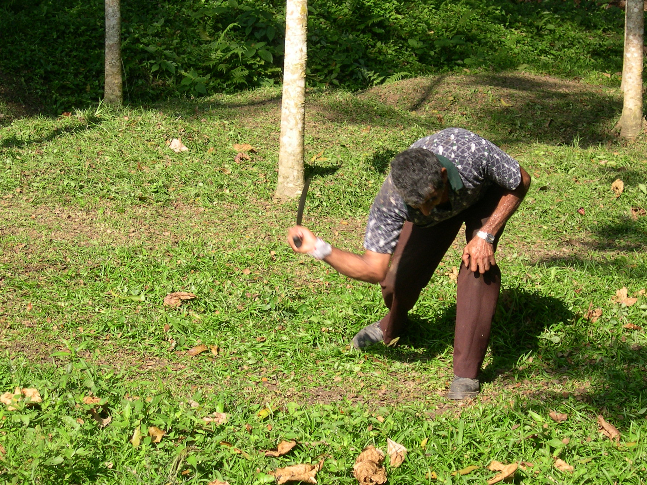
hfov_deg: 19.8
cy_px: 248
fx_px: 1850
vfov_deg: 14.9
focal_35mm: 99
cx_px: 306
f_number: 4
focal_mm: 16.3
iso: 100
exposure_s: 1/284
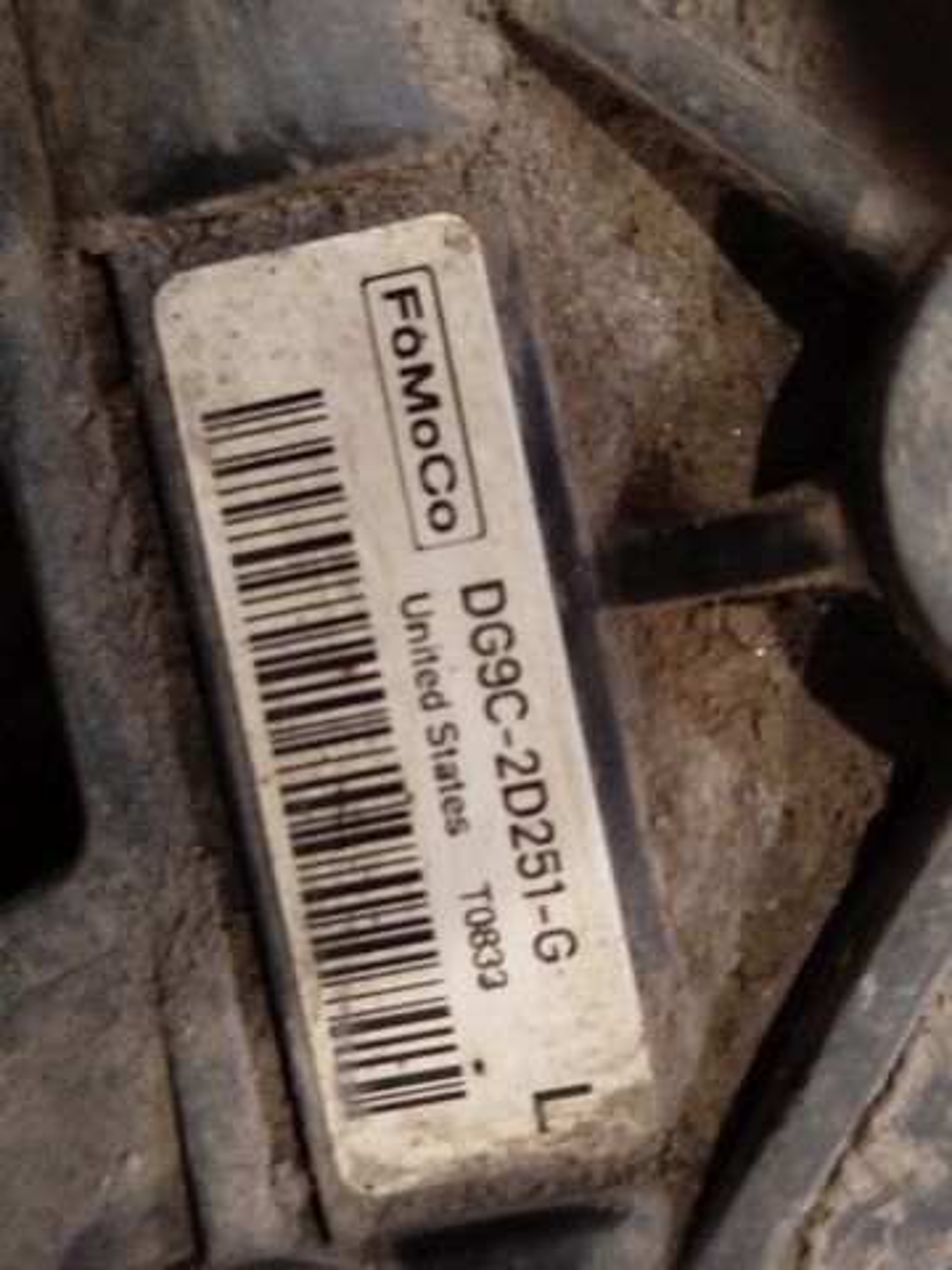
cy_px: 635
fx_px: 1760
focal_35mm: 48
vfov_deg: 39.7
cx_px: 476
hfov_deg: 30.3
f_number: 1.7
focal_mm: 5.31
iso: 400
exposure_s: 1/17
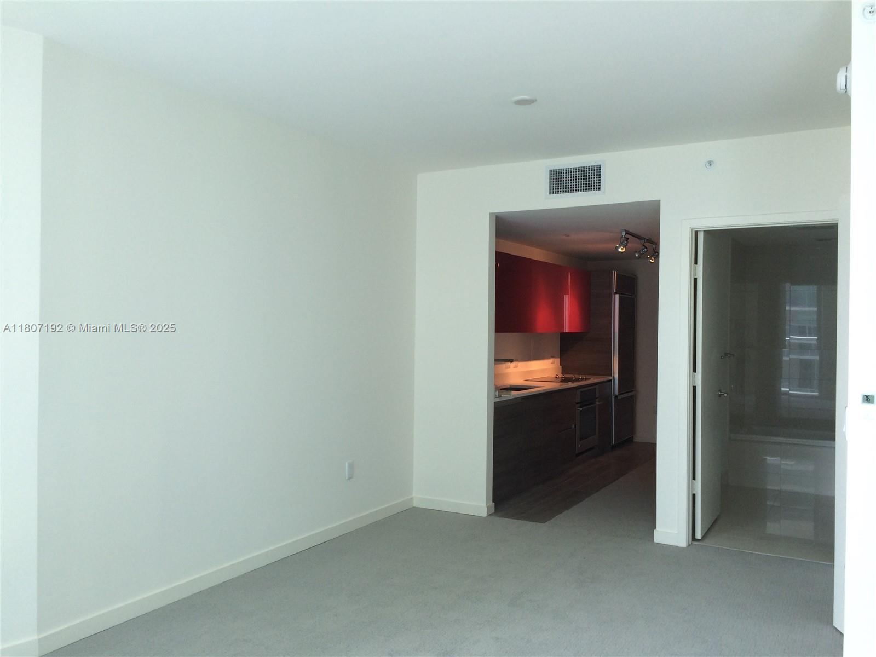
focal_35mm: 30
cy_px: 328
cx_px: 438
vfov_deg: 46.8
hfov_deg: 60.0
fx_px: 759
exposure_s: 1/60
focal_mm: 4.12
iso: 50
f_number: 2.2
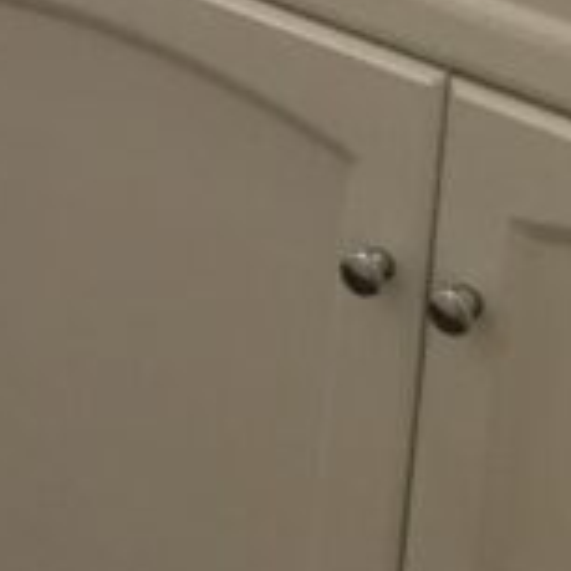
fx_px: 3210
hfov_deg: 9.6
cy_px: -597
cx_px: -500
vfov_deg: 9.5
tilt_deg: -12.6
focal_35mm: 172
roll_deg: -1.1
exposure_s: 1/30
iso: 40
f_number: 2.2
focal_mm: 4.15
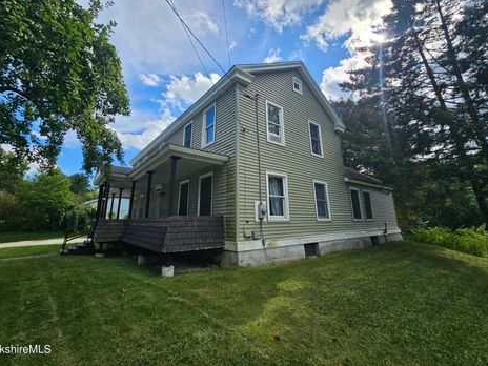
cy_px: 170
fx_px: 197
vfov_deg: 85.5
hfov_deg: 102.1
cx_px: 244
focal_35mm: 14
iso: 50
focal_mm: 2.2
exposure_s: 1/2365
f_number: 2.2
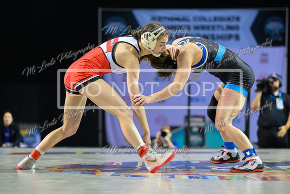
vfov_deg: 10.1
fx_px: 1091
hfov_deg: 15.1
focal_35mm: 135
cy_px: 92
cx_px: 142
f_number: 2.8
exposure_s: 1/800
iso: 4000
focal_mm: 120
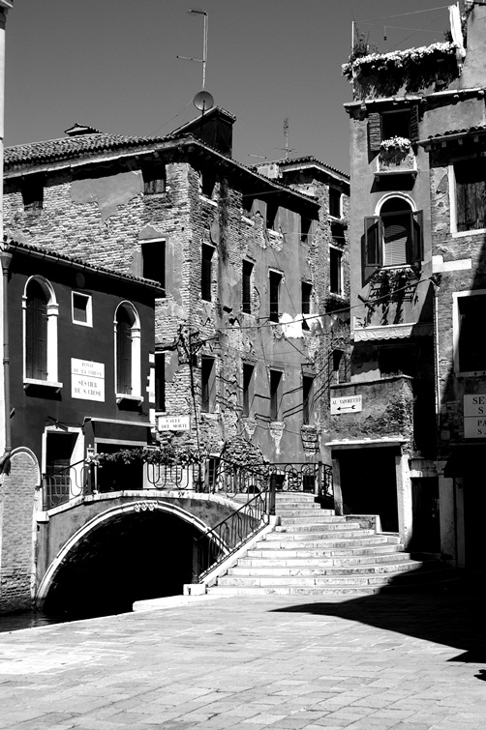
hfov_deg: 25.7
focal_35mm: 52
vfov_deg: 37.9
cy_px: 365
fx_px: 1065
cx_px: 243
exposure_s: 1/500
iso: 100
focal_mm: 35
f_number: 8
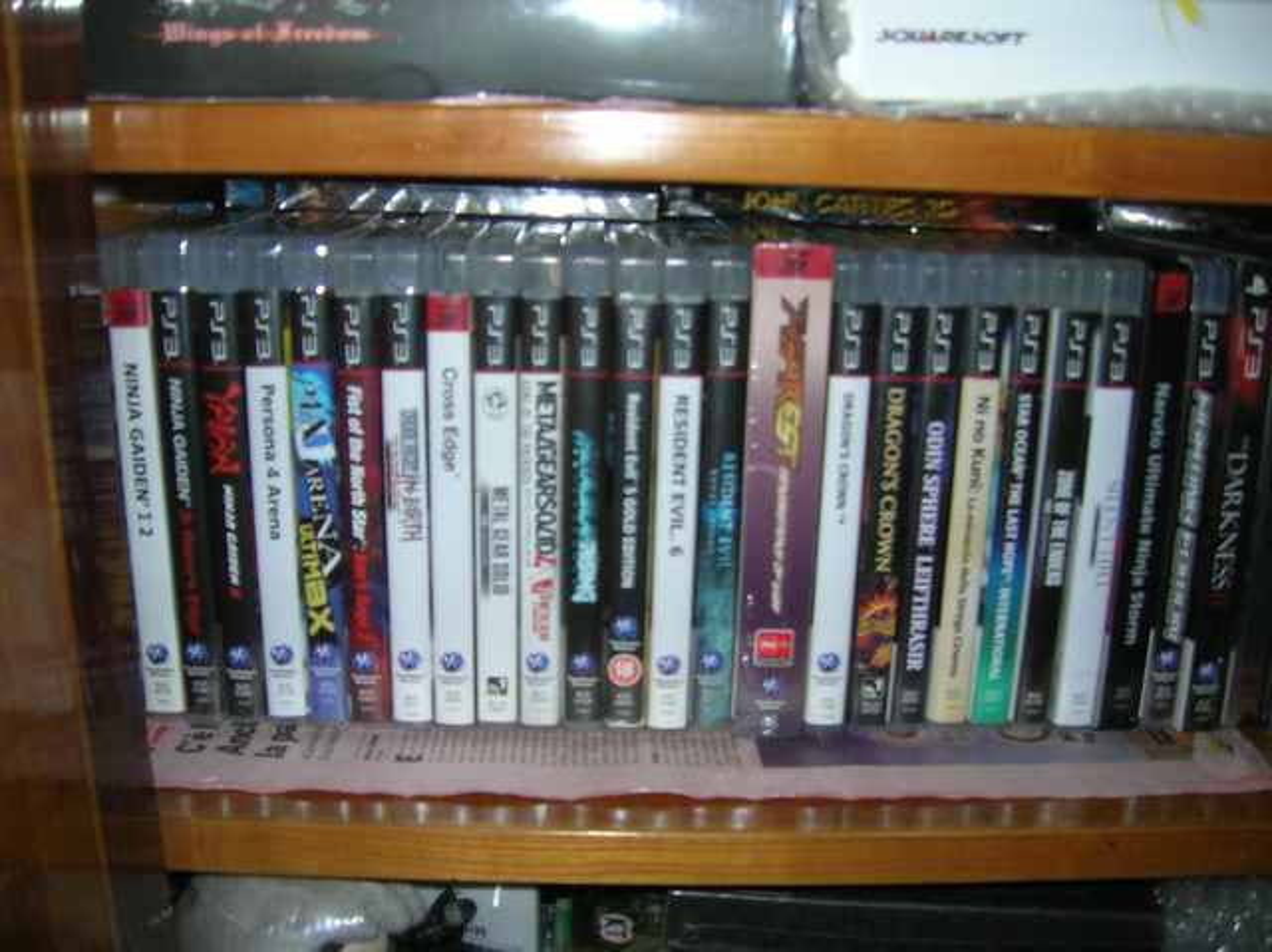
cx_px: 636
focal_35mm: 34
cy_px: 476
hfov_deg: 54.0
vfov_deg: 41.7
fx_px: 1248
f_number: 2.9
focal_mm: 5.7
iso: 50
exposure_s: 1/60.1
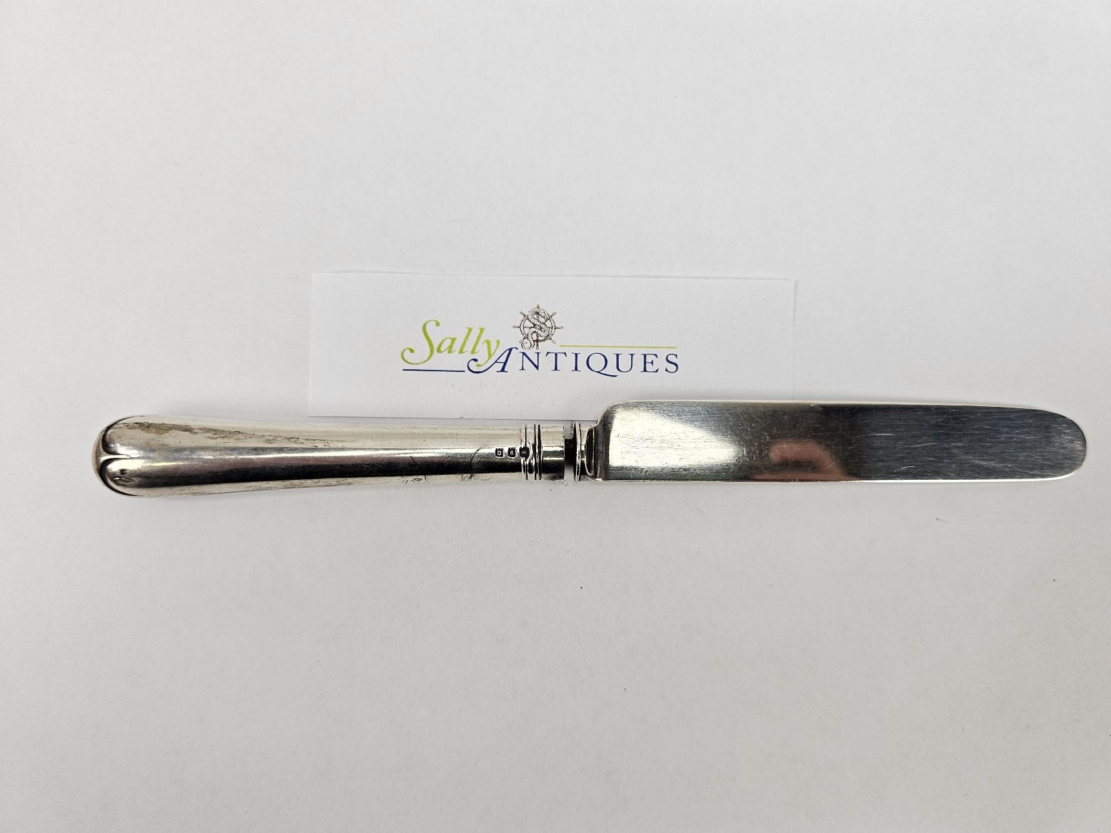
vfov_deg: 58.9
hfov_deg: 73.9
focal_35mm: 23
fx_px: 738
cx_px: 556
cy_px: 416
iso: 40
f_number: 1.7
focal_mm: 6.3
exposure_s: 1/100
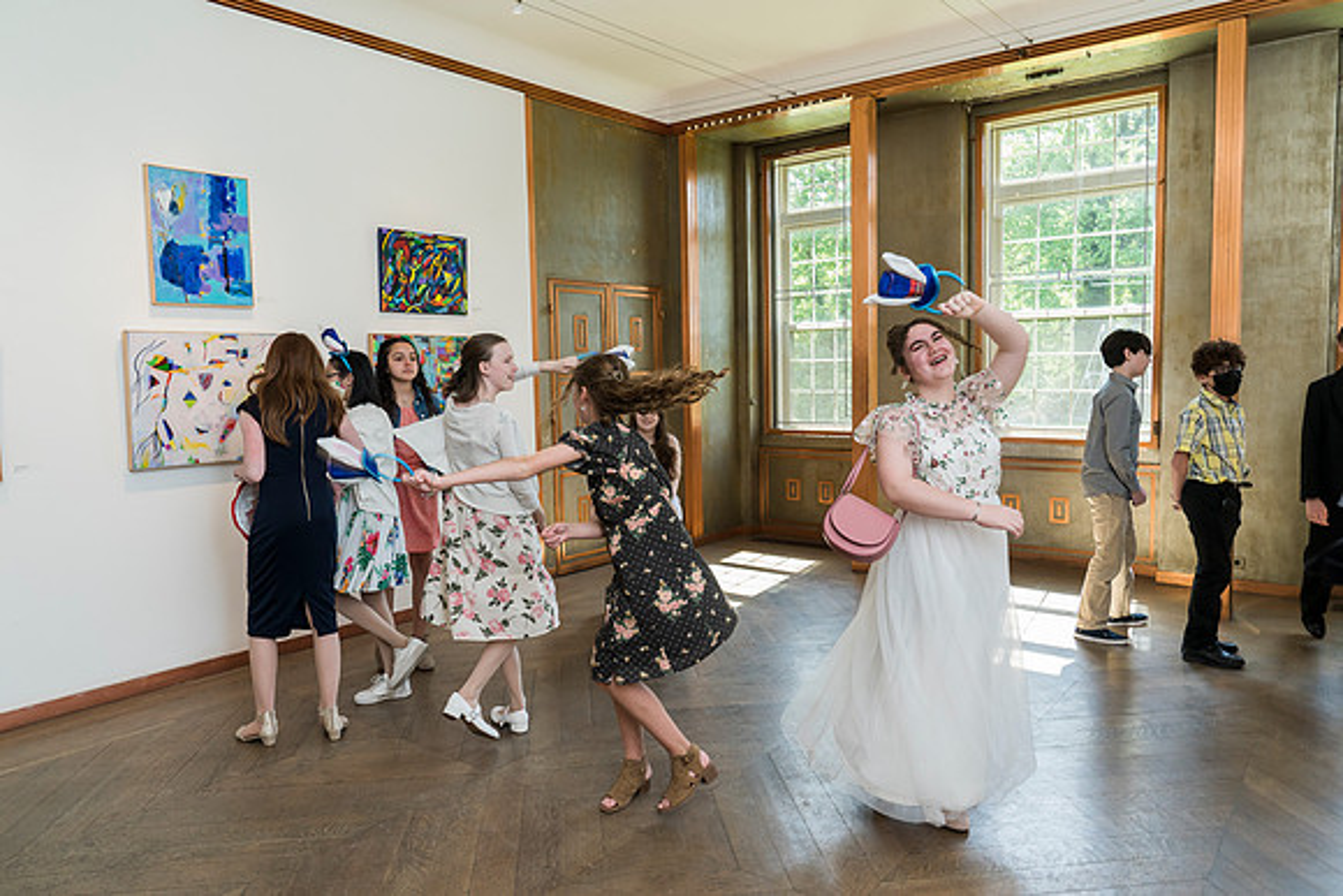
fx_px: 896
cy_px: 448
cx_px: 672
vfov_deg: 53.2
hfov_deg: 73.7
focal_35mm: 24
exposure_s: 1/125
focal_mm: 24
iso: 1250
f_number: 6.3
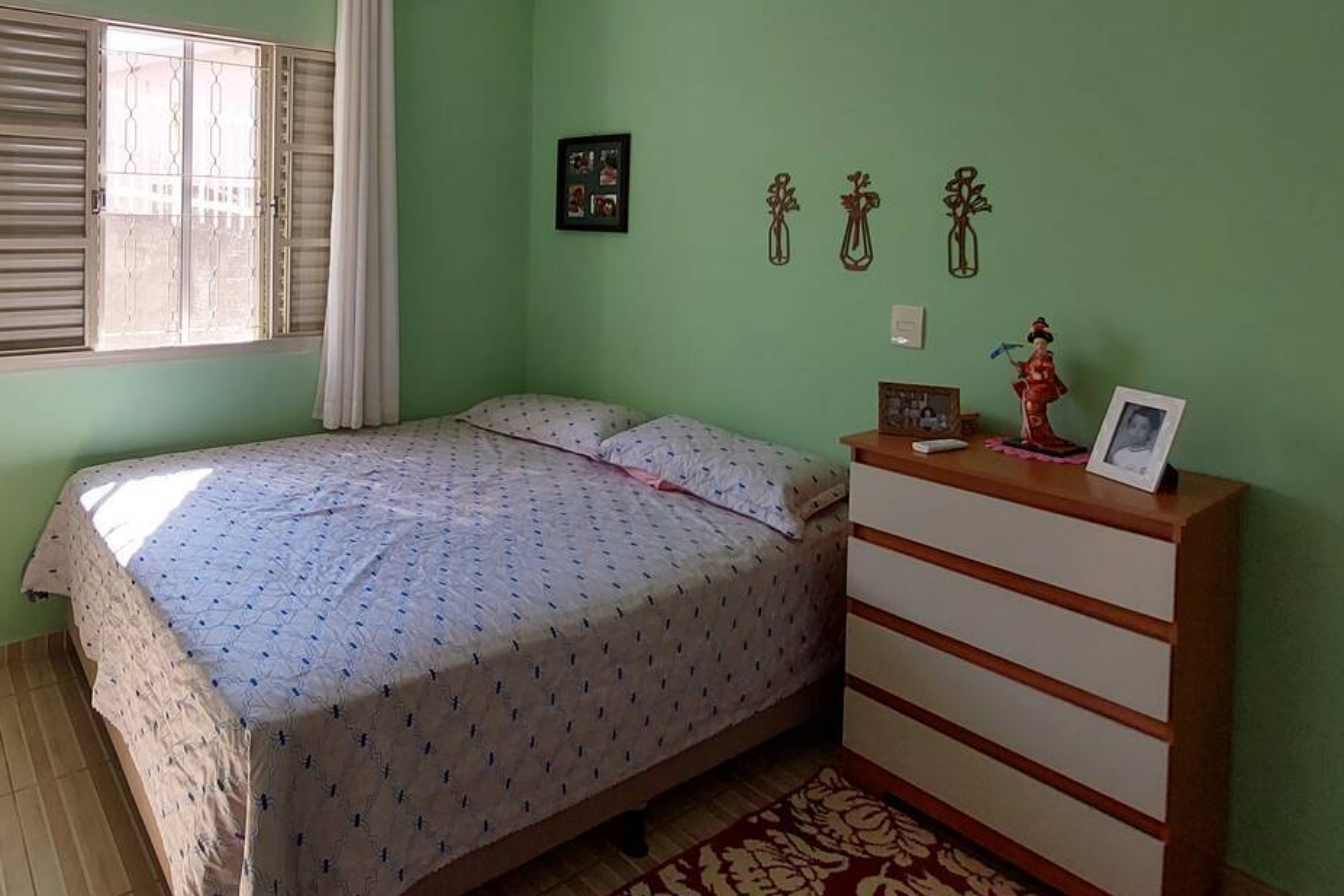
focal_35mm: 21
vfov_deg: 57.4
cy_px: 261
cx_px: 426
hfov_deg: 78.0
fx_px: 784
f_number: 2.2
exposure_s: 1/60
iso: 50
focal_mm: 1.74
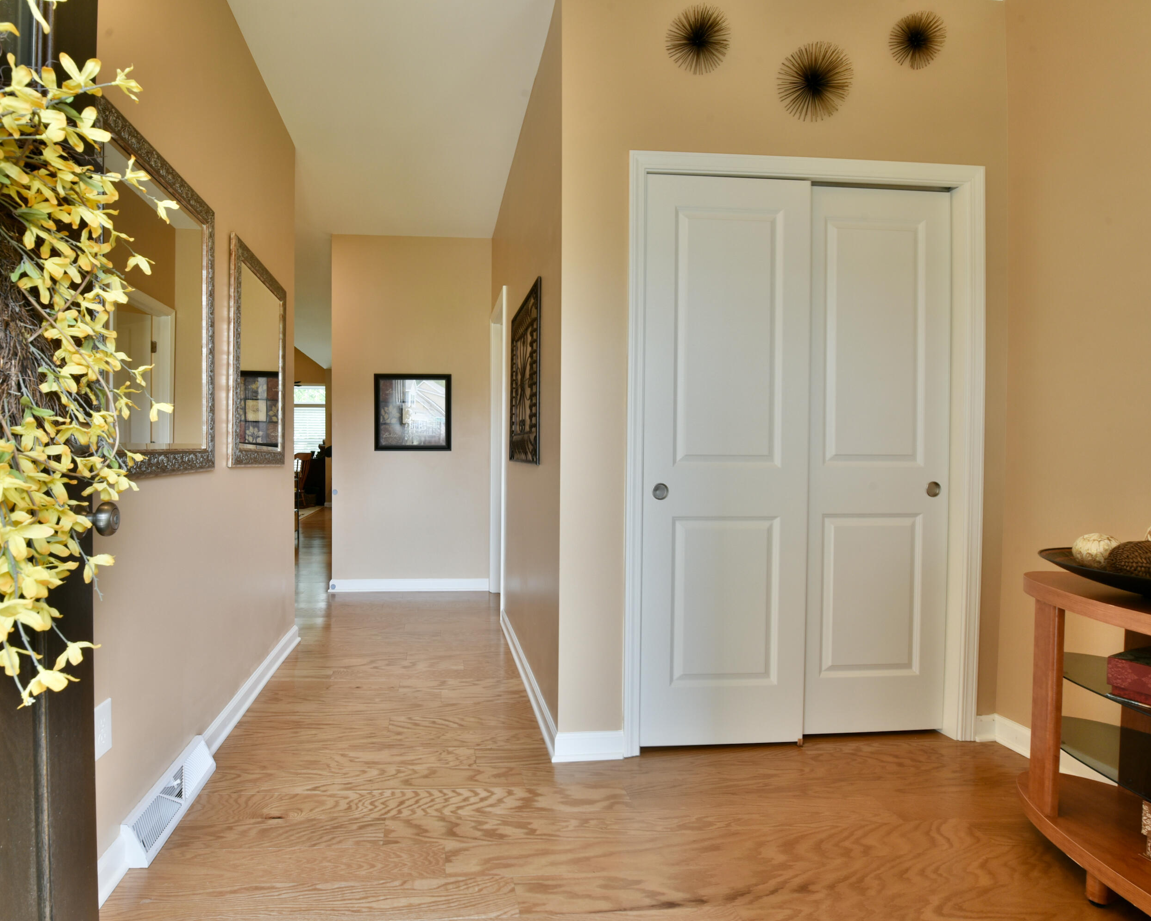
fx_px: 579
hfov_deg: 88.7
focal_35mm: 17
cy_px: 464
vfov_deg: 77.0
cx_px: 468
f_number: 11
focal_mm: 15
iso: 800
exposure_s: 1/40
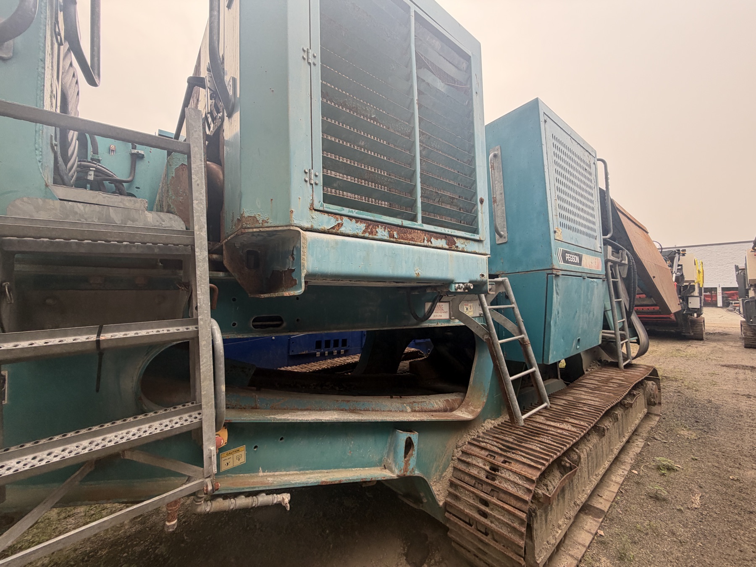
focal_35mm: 14
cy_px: 284
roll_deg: -0.7
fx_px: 306
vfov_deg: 85.7
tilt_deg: +3.3
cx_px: 378
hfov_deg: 102.1
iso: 50
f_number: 2.2
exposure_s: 1/121
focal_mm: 2.22
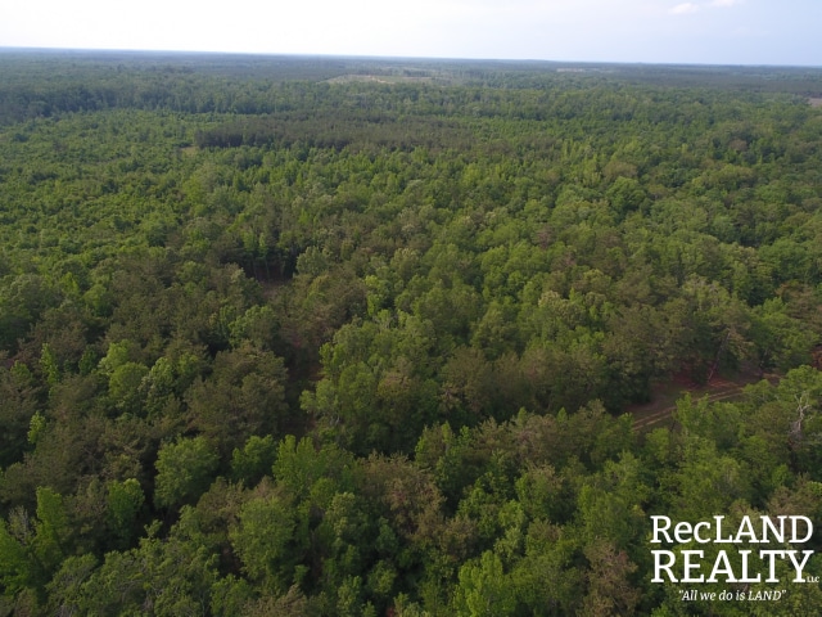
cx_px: 411
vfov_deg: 66.0
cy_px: 308
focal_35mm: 20
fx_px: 475
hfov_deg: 81.7
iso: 100
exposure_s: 1/364
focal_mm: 3.61
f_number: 2.8
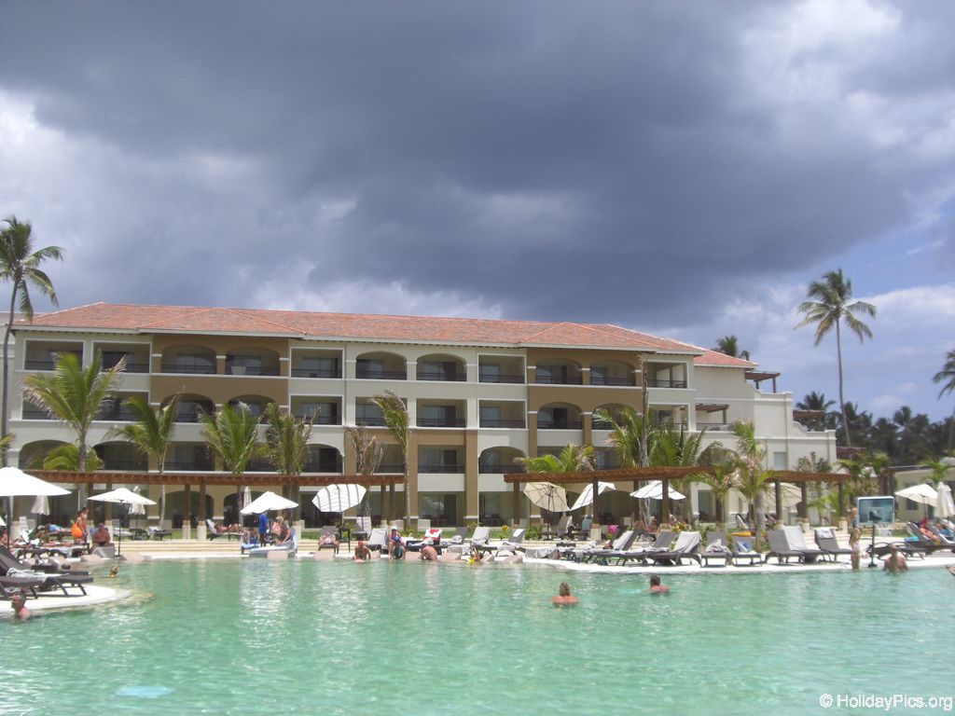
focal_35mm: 38
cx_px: 478
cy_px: 358
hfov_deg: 49.0
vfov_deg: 37.7
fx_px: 1048
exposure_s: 1/160
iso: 64
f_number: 8
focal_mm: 6.2
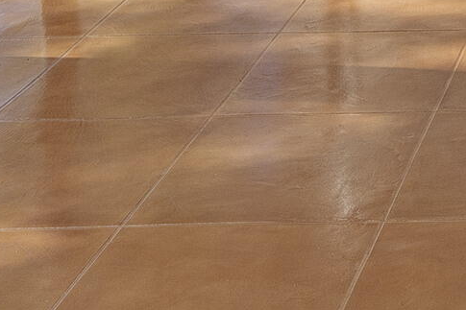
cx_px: 797
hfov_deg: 16.8
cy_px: -466
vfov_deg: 10.9
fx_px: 1346
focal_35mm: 104
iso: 200
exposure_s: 1/250
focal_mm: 18
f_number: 9
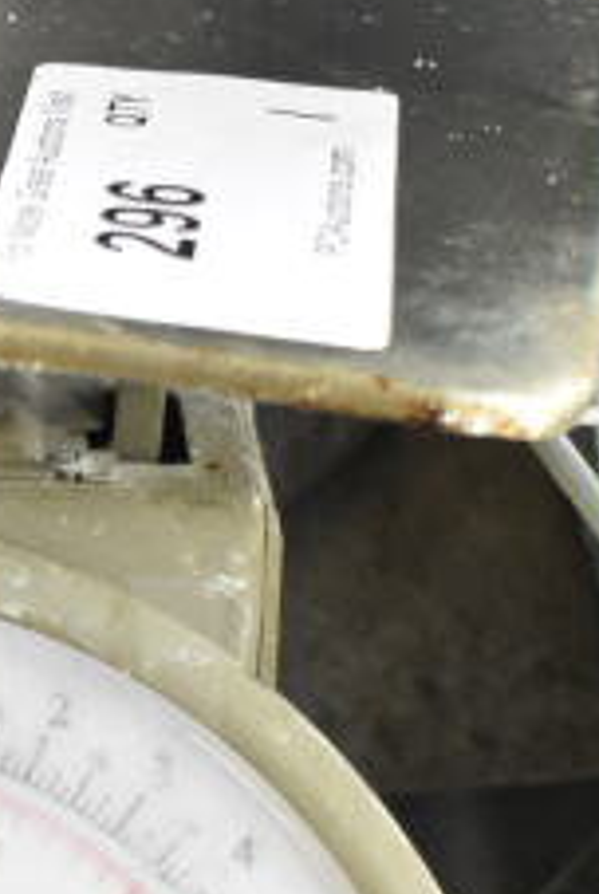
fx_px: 4503
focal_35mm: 181
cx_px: -118
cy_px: 886
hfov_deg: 7.5
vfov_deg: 11.2
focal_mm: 30
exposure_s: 1/80
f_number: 4.5
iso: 1600
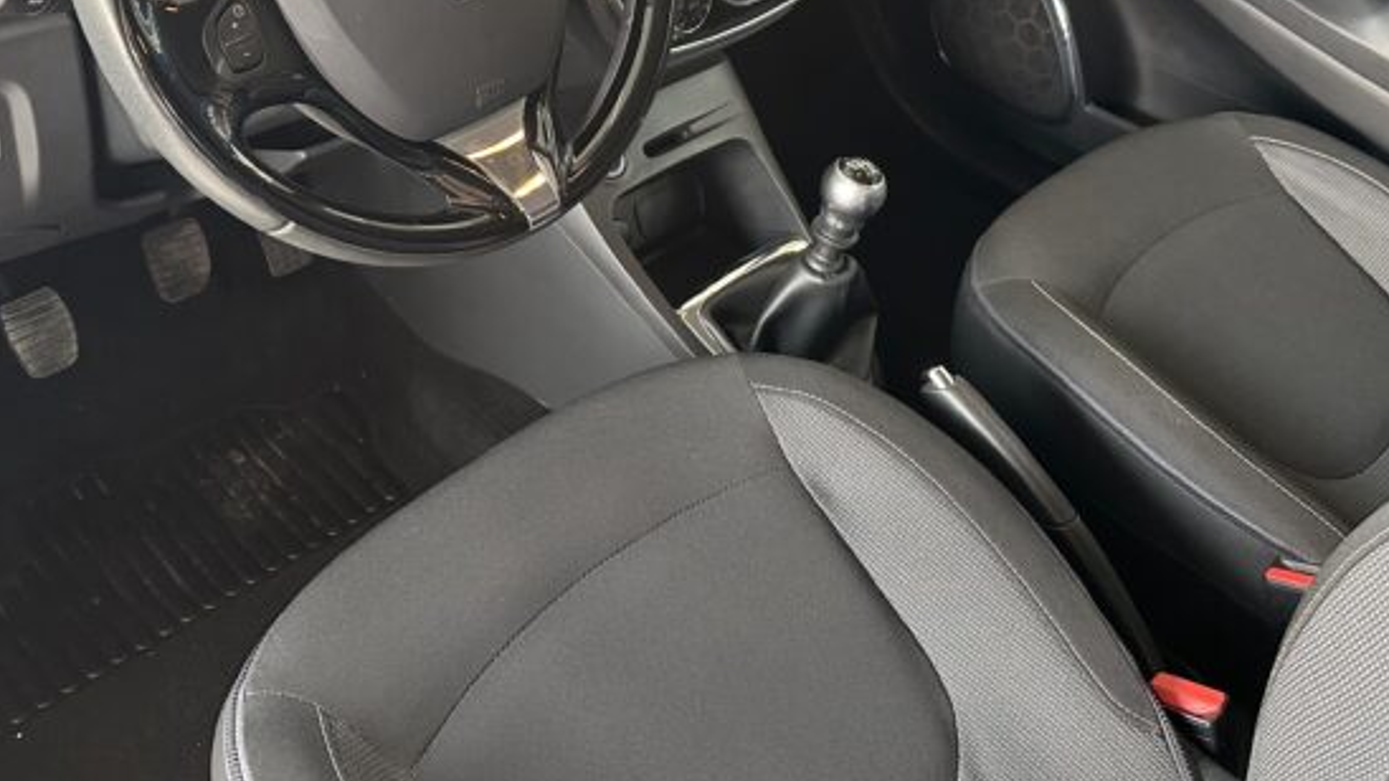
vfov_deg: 29.9
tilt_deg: -30.2
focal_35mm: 38
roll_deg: -5.0
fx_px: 1399
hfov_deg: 52.8
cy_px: 80
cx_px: 662
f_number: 1.78
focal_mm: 6.86
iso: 250
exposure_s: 1/60
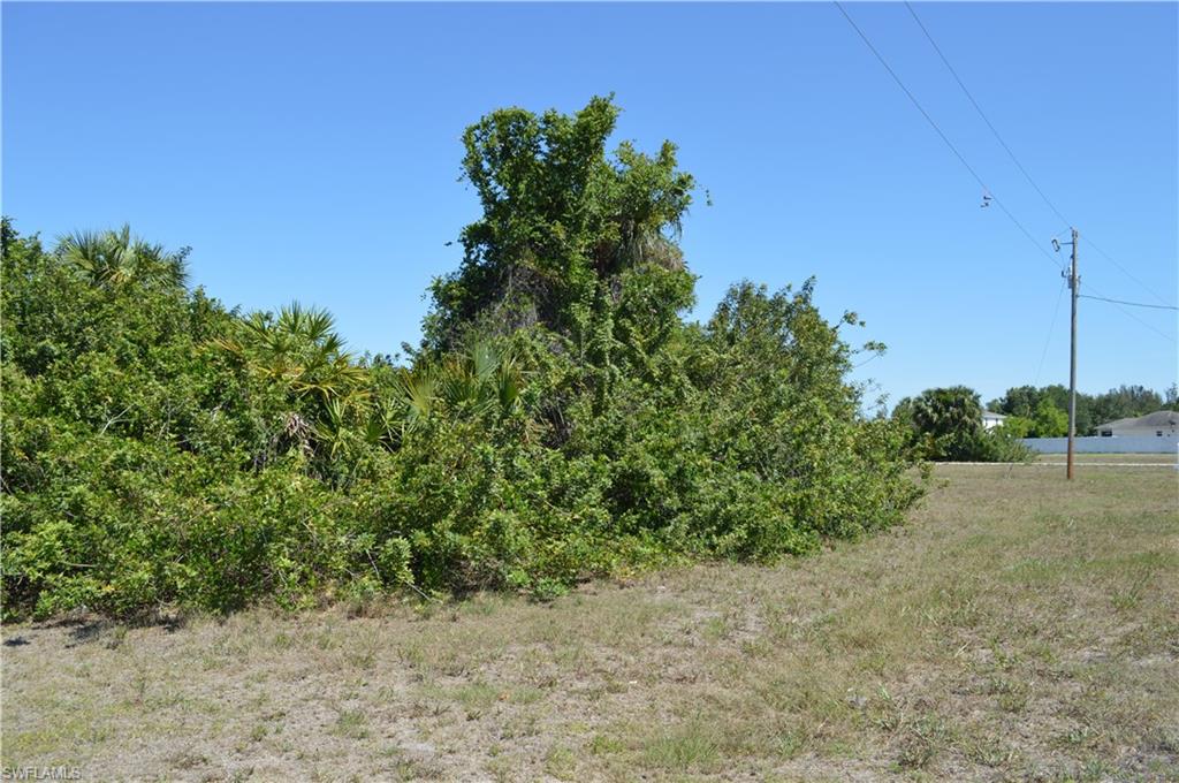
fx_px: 883
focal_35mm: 27
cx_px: 590
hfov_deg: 67.4
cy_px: 392
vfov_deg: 47.8
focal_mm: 18
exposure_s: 1/250
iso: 100
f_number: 8
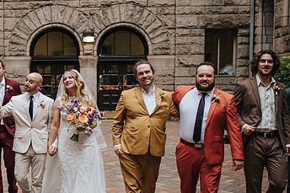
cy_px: 135
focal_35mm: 59
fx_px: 475
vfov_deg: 22.8
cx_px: 61
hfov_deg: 33.0
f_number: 3.2
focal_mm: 35
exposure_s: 1/400
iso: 640
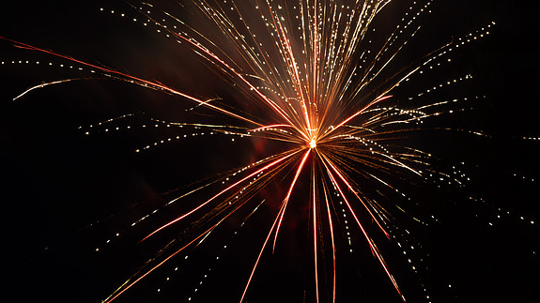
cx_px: 269
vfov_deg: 16.3
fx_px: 1059
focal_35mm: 74
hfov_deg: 28.6
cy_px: 149
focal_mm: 70
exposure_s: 1.3
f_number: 11
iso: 200
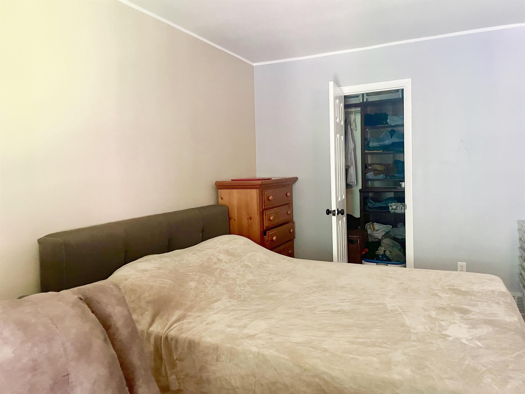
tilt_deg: -3.3
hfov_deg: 67.3
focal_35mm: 26
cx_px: 262
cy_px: 197
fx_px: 394
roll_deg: +3.6
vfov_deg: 53.1
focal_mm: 4.2
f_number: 1.6
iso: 800
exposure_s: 1/30
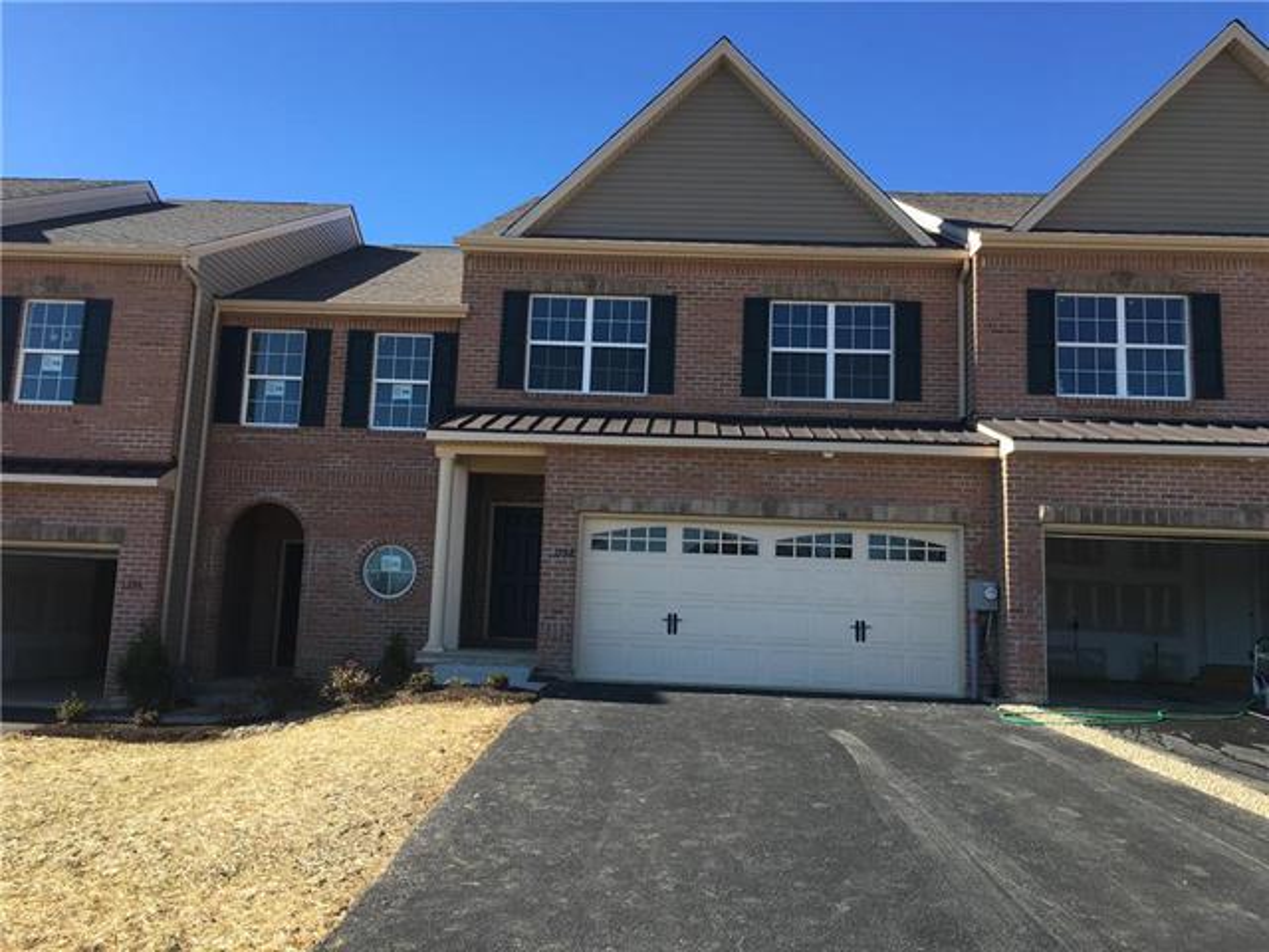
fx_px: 1063
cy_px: 476
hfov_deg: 61.7
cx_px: 634
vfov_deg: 48.2
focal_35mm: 29
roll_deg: -2.4
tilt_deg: +6.7
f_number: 2.2
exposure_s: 1/845
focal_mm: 4.15
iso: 25
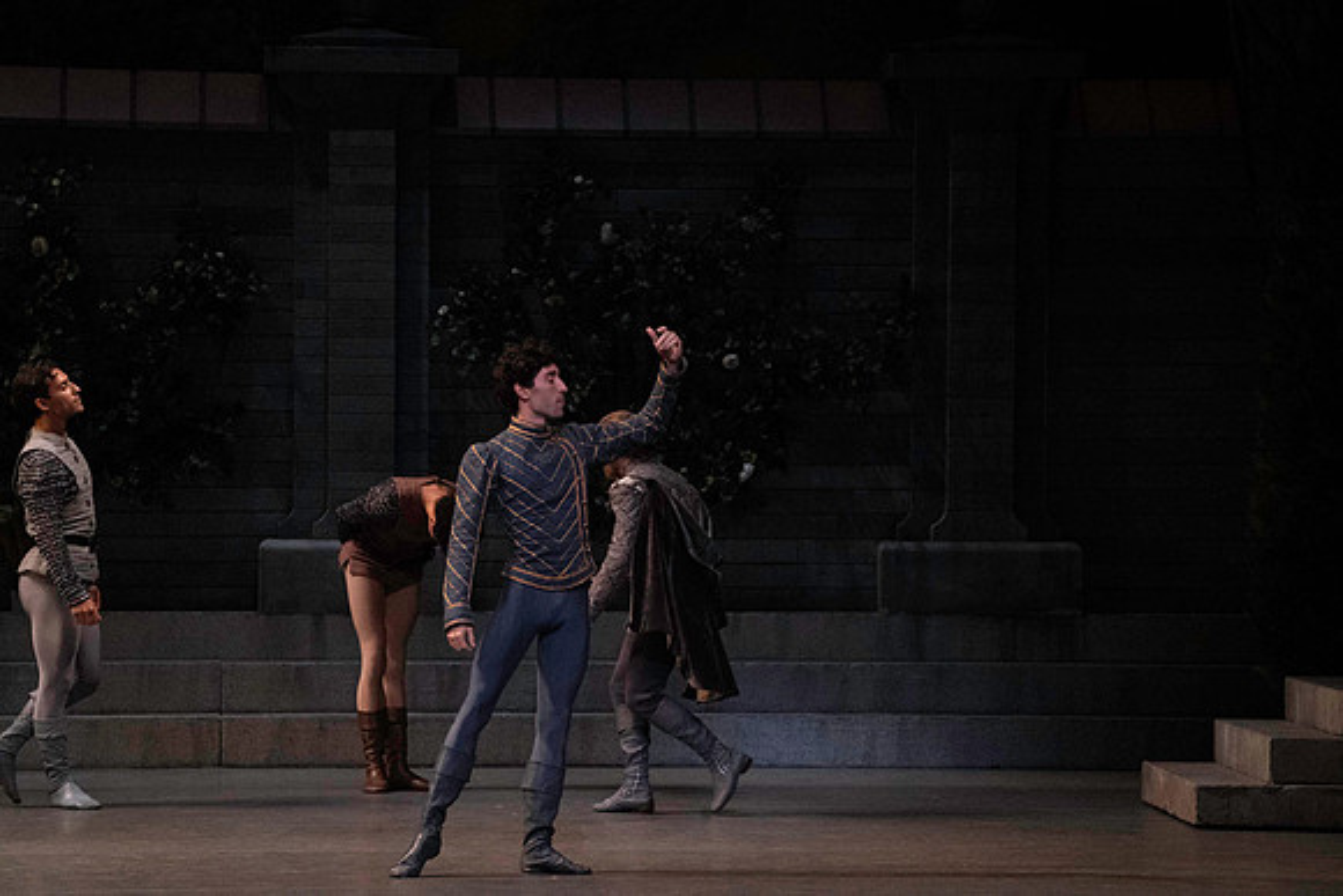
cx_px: 672
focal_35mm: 184
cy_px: 448
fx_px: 6866
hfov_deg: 11.2
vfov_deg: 7.5
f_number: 11
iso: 16000
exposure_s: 1/400
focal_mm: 184
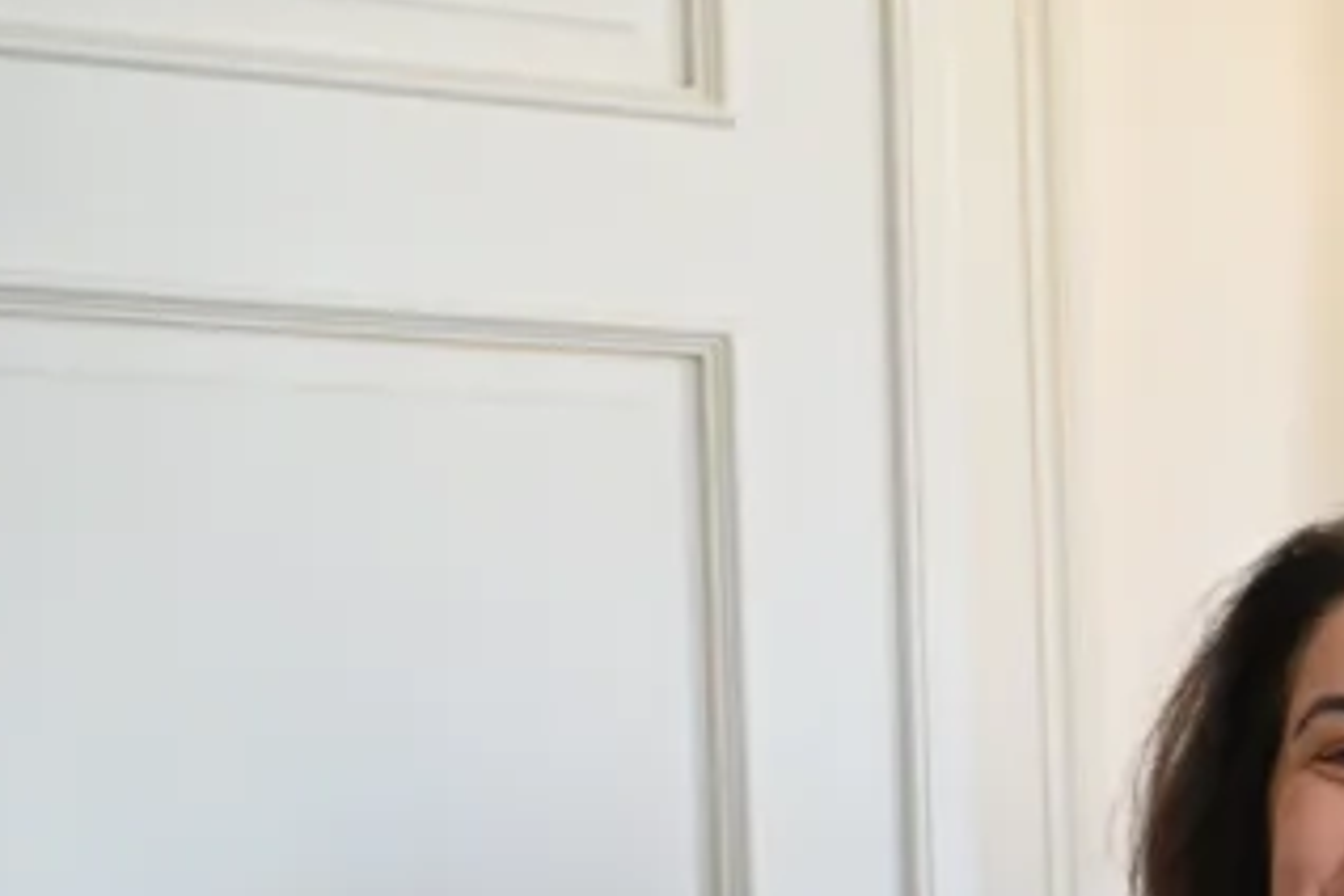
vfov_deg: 11.0
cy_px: 1232
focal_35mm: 121
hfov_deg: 15.5
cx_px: 2105
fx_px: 4502
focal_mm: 25
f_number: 4.2
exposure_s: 1/125
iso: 1800
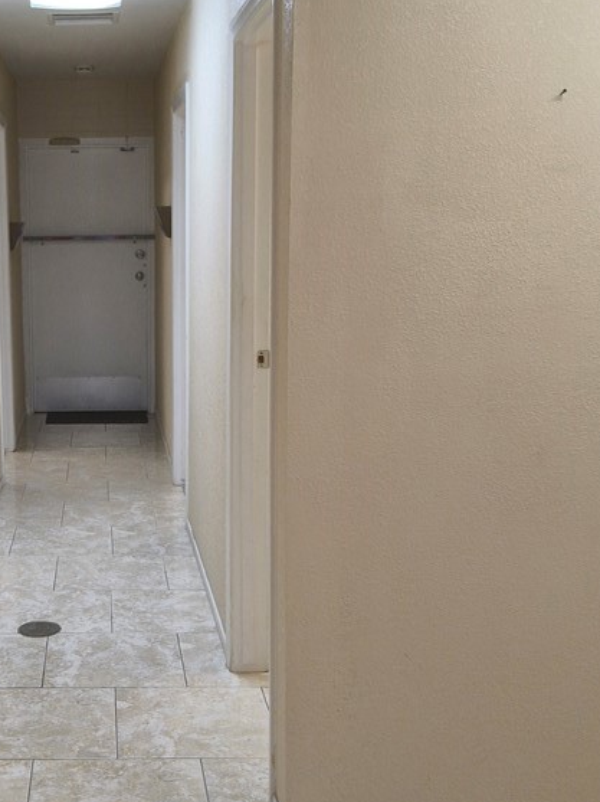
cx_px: 92
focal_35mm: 46
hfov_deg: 30.5
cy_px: 386
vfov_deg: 41.3
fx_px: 1064
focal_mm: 3.08
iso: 100
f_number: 2
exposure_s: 1/120
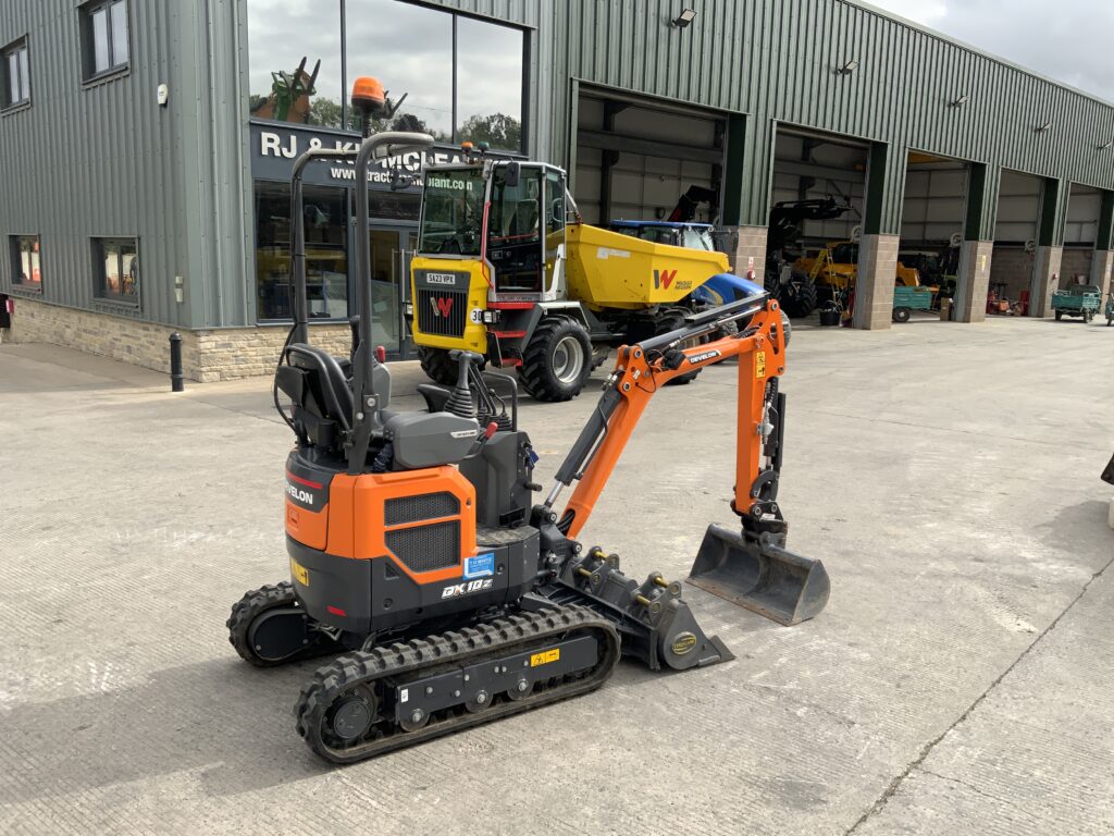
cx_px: 557
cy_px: 418
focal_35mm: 29
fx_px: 933
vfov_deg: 48.2
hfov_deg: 61.7
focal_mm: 3
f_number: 1.8
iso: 16
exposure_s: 1/1035
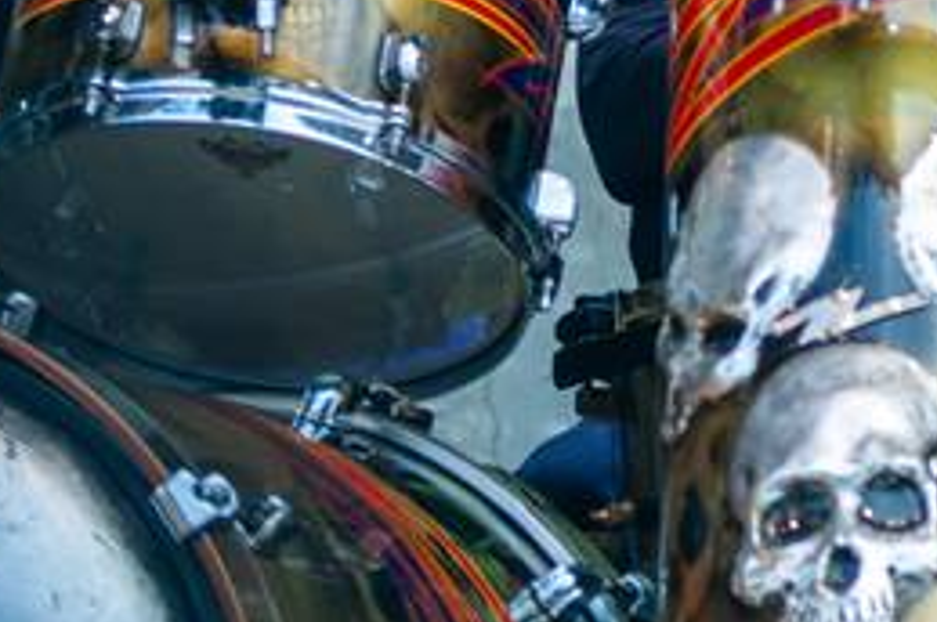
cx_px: 1017
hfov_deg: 4.1
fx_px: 13023
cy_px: -235
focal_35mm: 501
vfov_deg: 2.7
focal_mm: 120
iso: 400
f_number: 4
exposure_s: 1/640
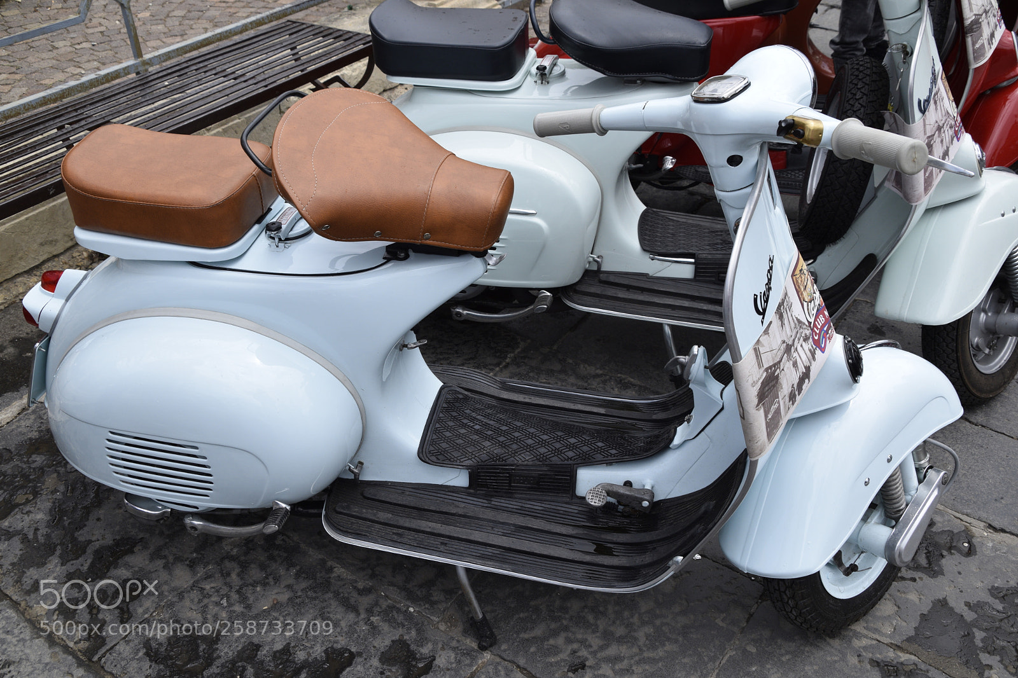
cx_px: 509
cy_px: 339
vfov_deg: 36.9
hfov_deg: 53.1
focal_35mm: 36
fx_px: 1018
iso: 200
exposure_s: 1/320
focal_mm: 24
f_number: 9
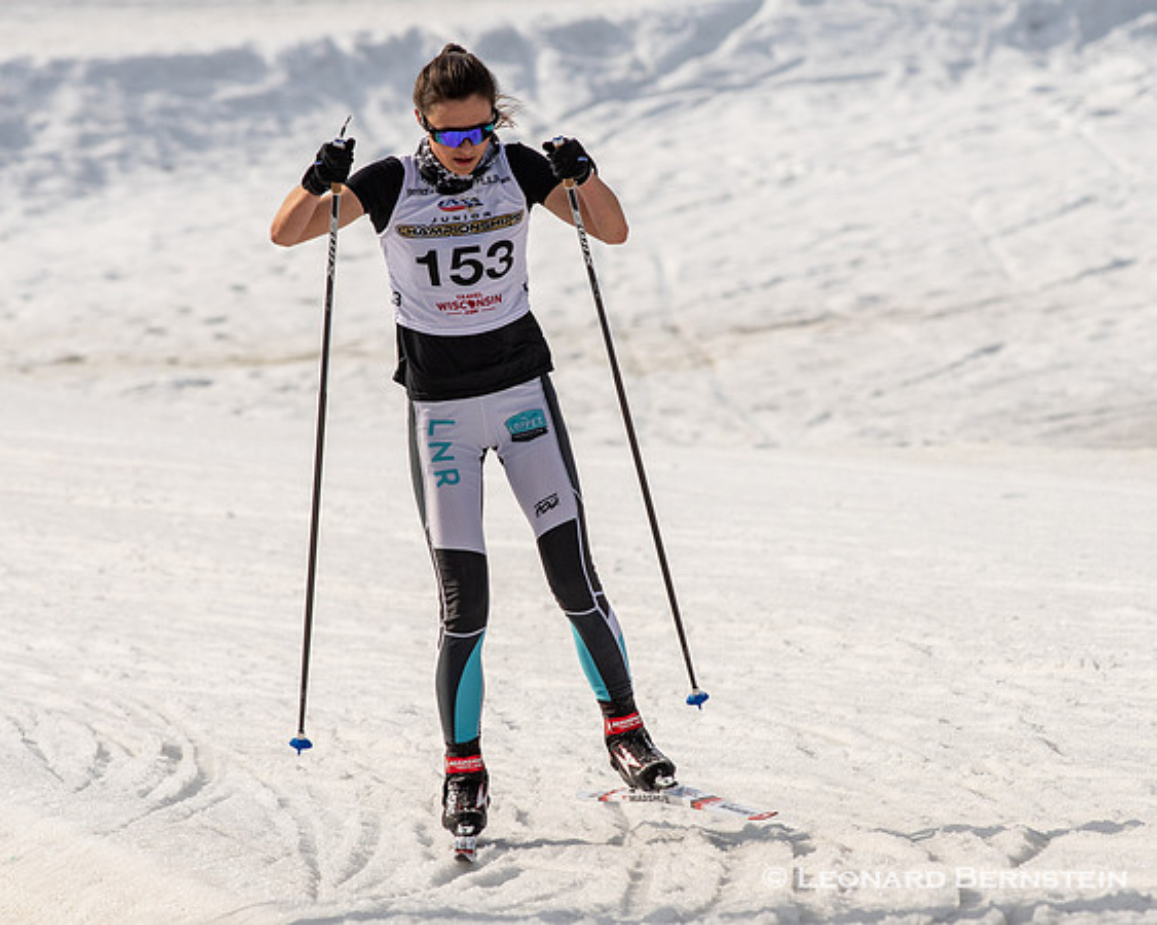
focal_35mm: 507
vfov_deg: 3.1
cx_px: 591
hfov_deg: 3.8
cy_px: 462
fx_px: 17349
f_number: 7.1
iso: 400
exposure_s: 1/2000
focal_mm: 300
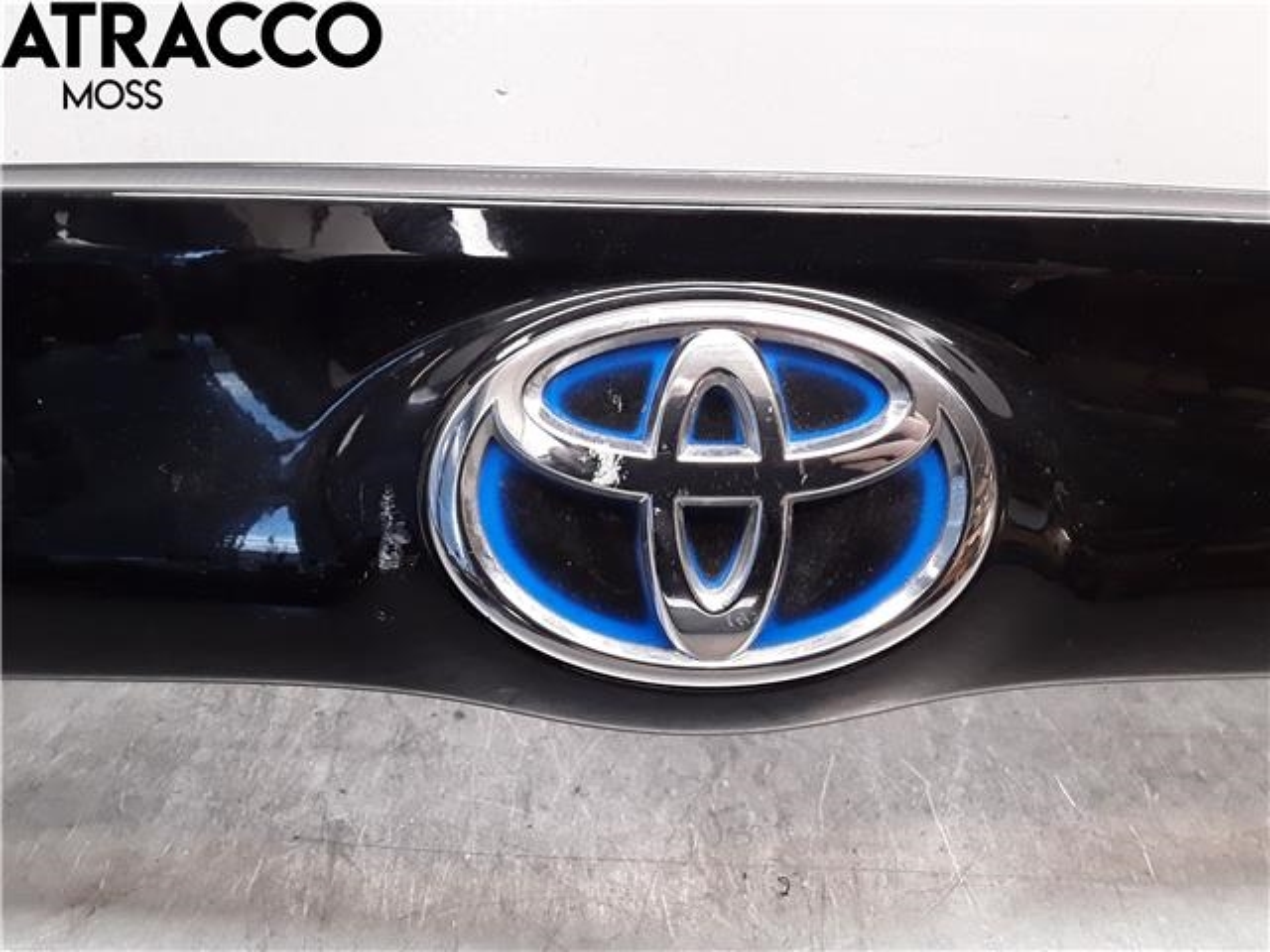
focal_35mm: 28
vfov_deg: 49.7
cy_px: 476
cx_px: 635
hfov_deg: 63.4
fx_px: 1027
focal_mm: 2.91
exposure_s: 1/50
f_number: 1.9
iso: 100
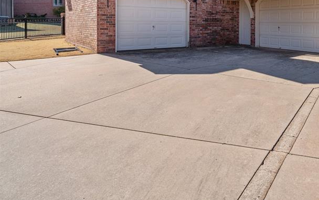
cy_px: 24
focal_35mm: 31
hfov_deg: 55.4
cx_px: 269
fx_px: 270
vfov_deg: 38.1
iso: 200
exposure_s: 1/640
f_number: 7.1
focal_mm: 18
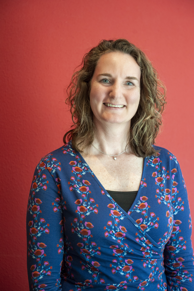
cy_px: 146
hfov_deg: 19.4
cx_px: 97
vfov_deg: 28.9
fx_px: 567
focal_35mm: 70
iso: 1250
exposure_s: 1/200
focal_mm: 70
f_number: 4
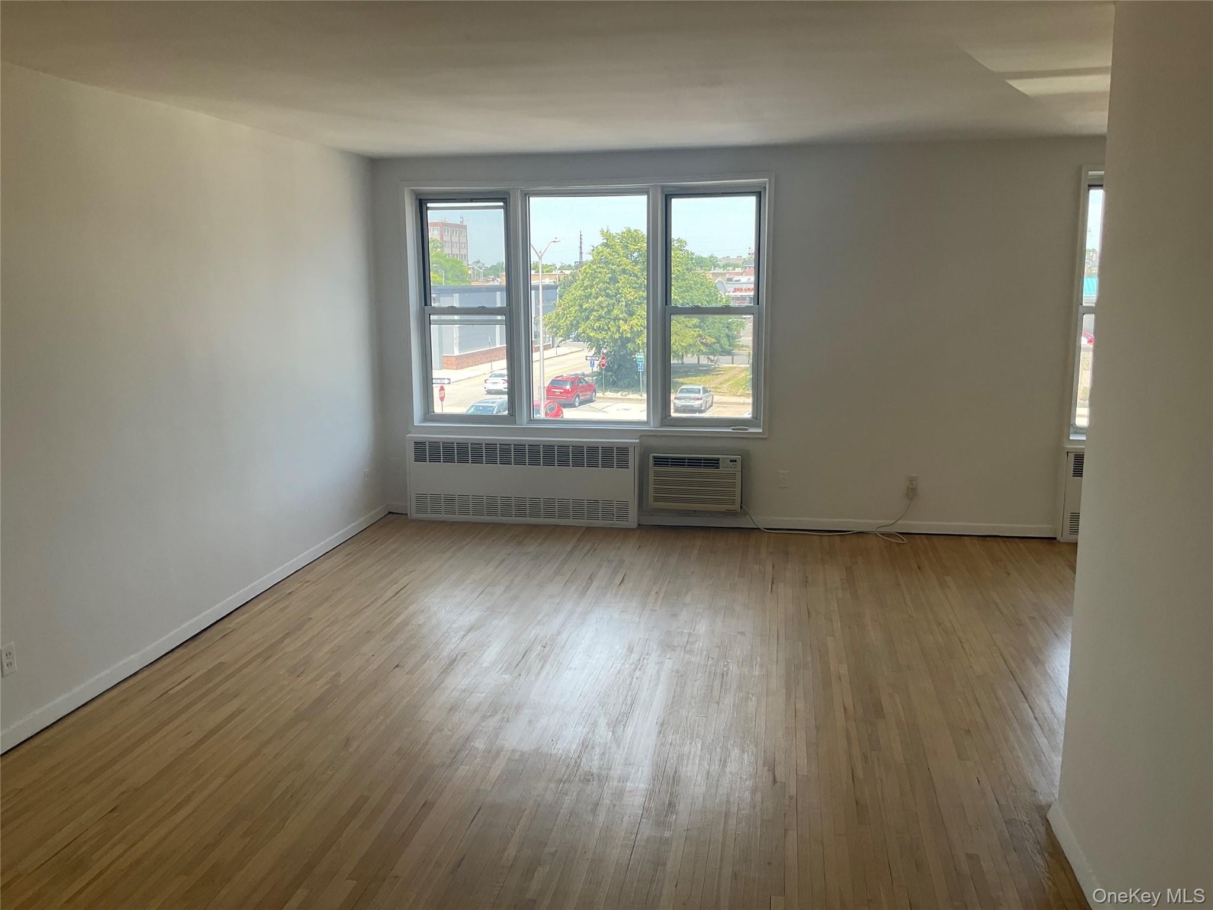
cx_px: 606
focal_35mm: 29
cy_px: 455
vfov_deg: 48.2
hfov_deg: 61.7
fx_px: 1016
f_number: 1.8
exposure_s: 1/131
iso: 16
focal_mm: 3
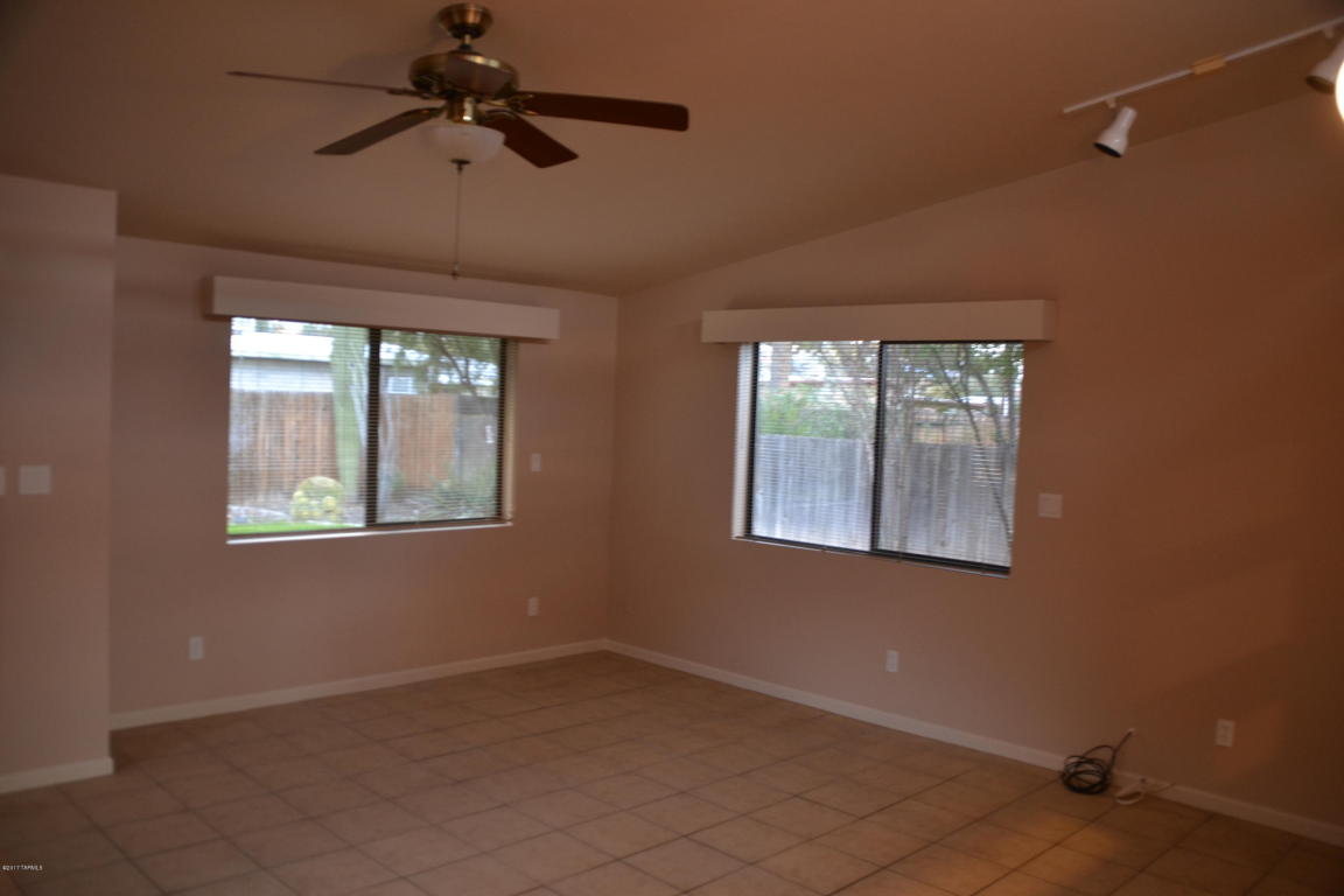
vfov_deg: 47.9
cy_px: 448
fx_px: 1008
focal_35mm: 27
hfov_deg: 67.4
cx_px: 672
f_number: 3.5
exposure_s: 1/6
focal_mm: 18
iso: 400
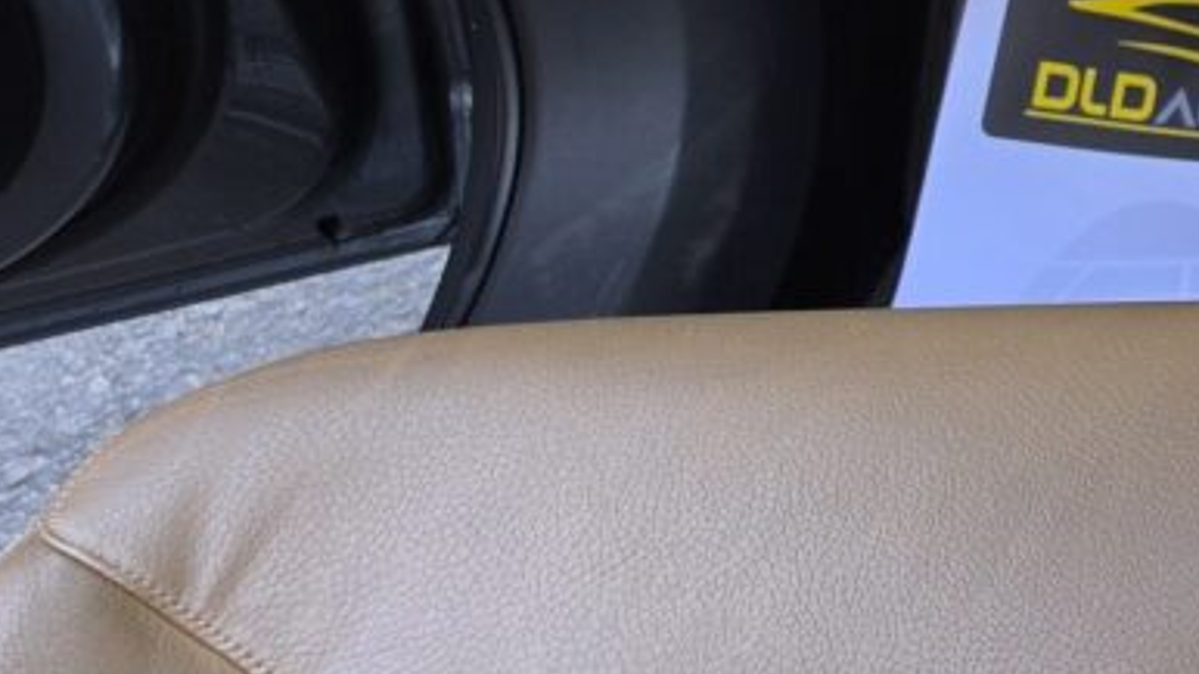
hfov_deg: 16.2
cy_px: -236
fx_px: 3306
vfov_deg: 11.3
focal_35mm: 104
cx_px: 2361
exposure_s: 1/180
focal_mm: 6.5
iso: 25
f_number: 1.4
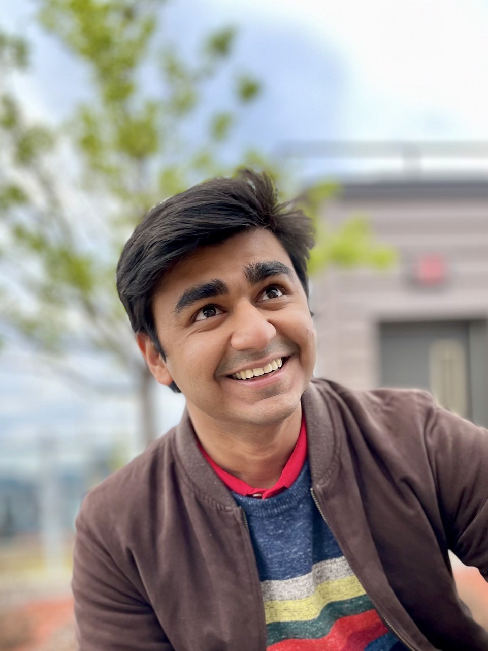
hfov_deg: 53.1
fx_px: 488
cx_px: 244
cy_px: 326
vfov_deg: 67.3
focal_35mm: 26
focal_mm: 4.2
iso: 64
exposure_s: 1/121
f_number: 1.6
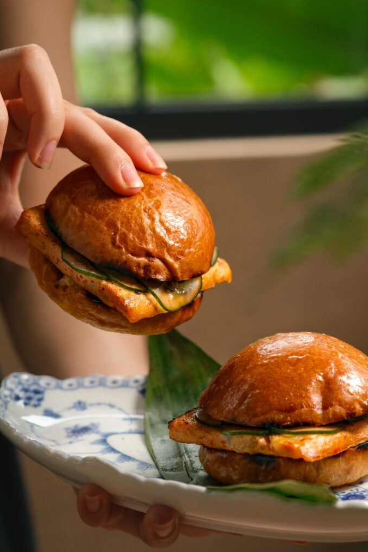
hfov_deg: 15.0
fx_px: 1396
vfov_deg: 22.4
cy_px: 277
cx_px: 185
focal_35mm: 91
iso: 500
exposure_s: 1/125
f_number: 5.6
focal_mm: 60
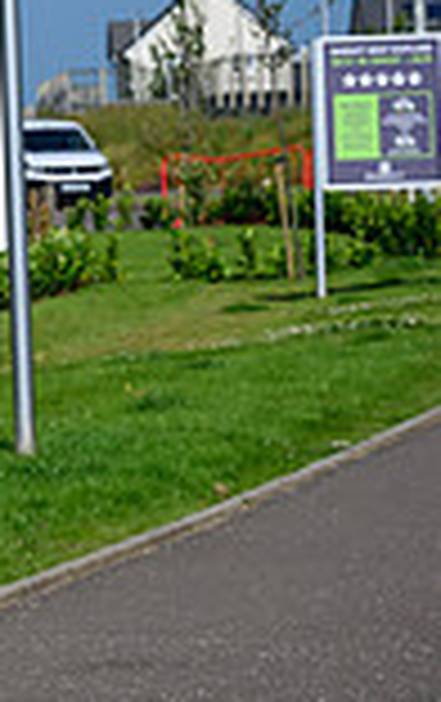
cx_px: -412
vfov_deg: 7.2
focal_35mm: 290
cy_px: 288
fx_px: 5556
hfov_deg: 4.5
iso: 500
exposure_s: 1/2500
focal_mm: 71
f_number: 7.1
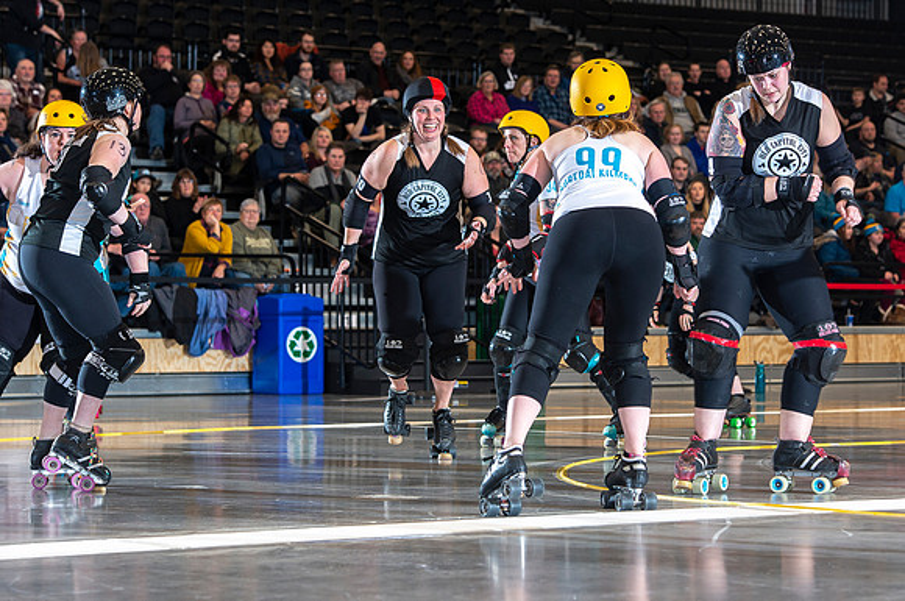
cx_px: 482
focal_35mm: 127
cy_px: 259
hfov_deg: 16.2
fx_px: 3185
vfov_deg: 10.8
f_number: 5.6
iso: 500
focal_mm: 112
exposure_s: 1/160
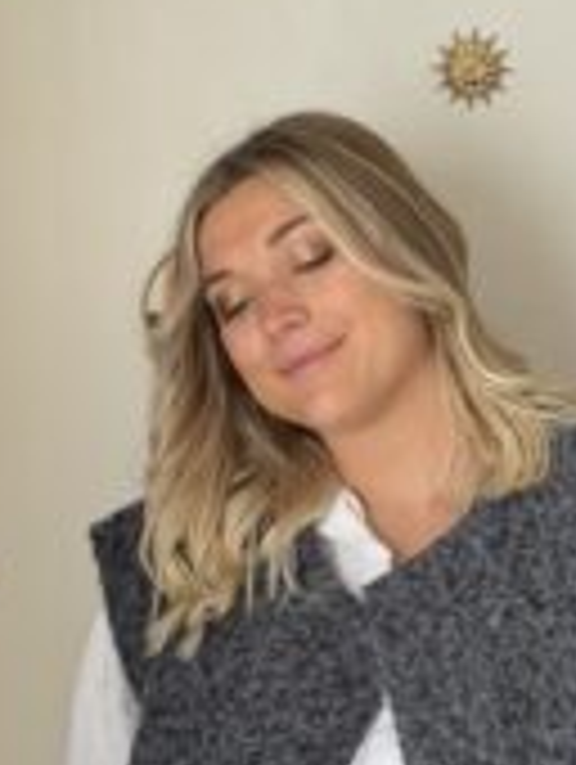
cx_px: 333
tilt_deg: -1.4
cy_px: 549
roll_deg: -0.3
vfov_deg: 16.1
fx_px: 2700
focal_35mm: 122
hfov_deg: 12.2
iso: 40
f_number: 2
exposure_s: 1/122
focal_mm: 6
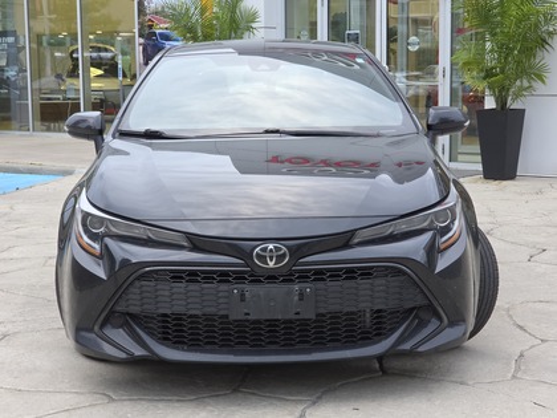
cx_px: 278
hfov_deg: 28.2
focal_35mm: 69
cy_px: 209
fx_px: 1110
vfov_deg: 21.3
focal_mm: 7
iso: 80
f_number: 2.4
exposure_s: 1/120
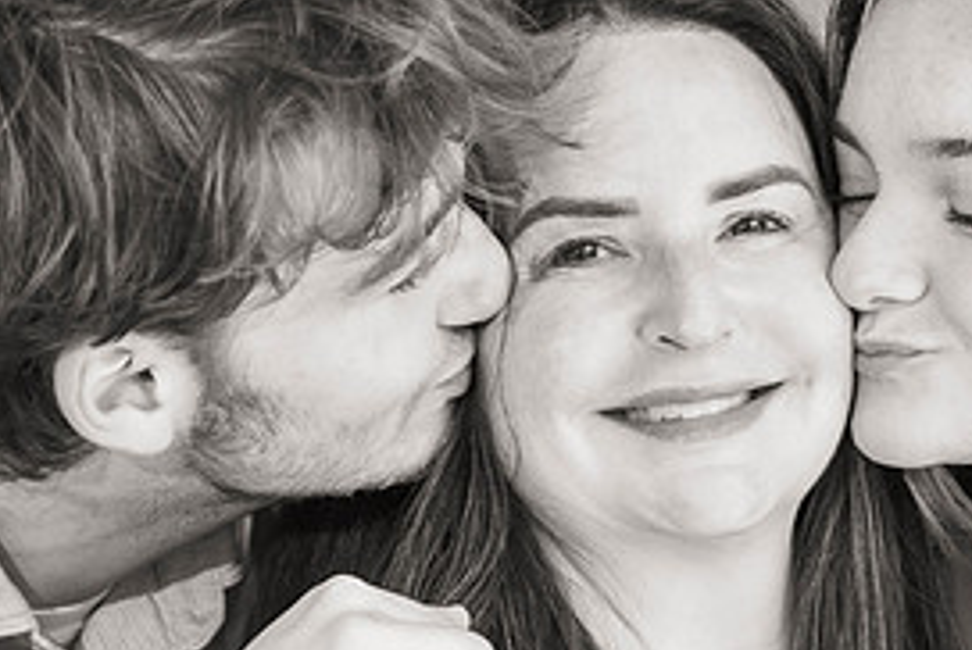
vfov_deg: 3.4
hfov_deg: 5.1
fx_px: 10947
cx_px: 547
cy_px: 359
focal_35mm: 405
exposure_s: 1/200
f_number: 4
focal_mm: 190
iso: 320
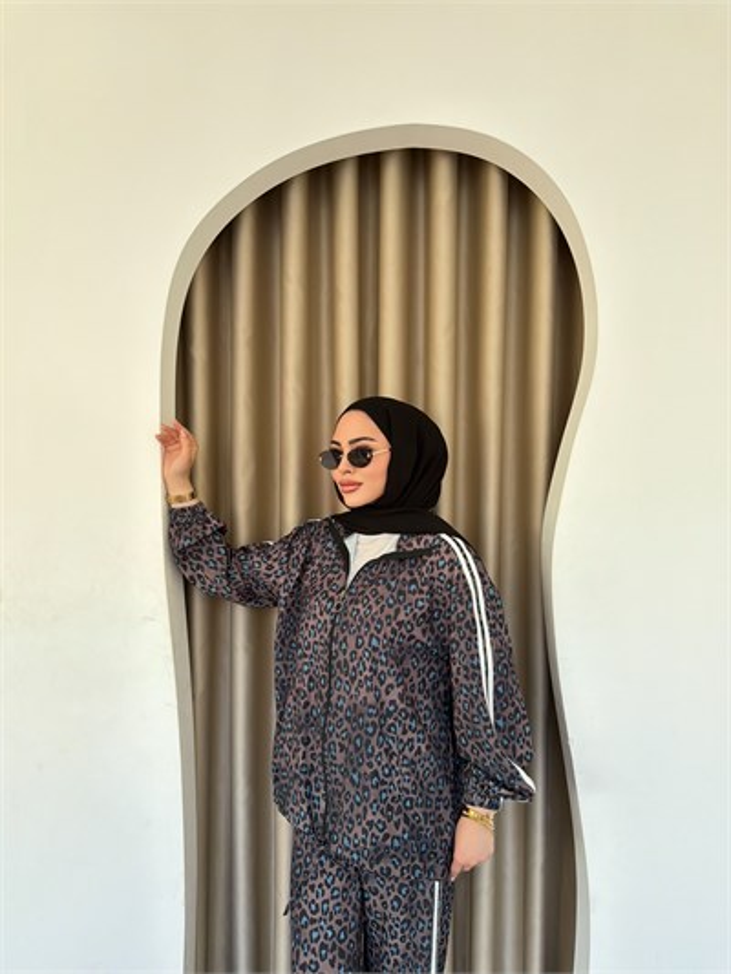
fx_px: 675
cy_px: 487
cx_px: 366
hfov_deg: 56.8
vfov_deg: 71.6
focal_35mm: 24
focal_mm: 6.76
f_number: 1.78
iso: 320
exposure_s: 1/198
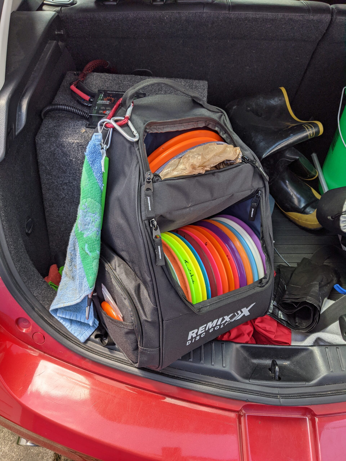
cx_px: 173
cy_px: 230
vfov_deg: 65.3
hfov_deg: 51.4
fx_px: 360
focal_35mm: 27
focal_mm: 4.38
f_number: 1.73
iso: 41
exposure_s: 1/237
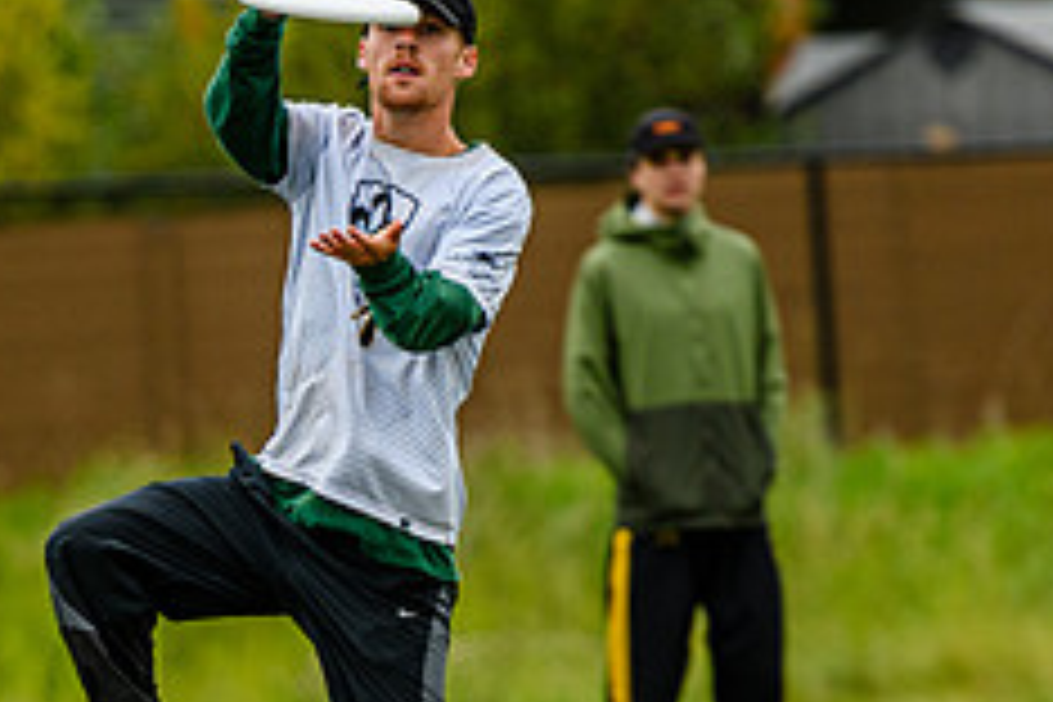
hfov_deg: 2.8
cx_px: 374
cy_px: 601
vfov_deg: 1.8
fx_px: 21760
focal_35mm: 744
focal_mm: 200
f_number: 3.2
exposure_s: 1/1000
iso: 400
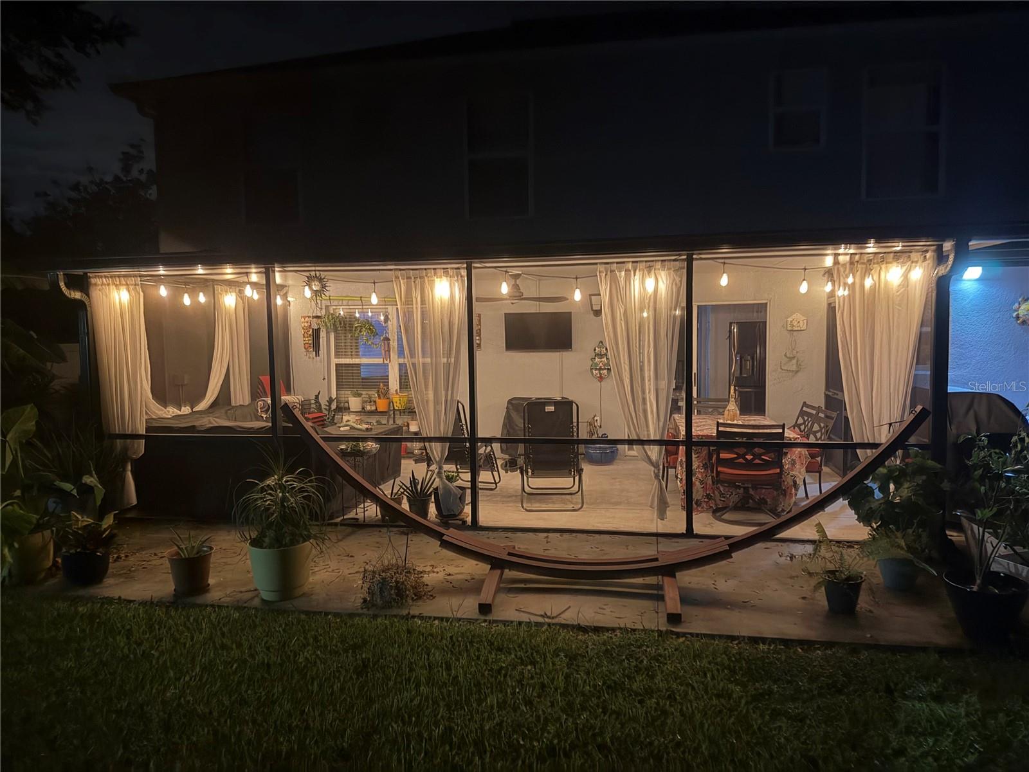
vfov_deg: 56.8
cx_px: 514
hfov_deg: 71.6
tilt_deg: -2.3
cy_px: 386
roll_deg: +0.7
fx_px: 713
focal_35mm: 24
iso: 1000
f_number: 1.78
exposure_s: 1/11
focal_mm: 6.76
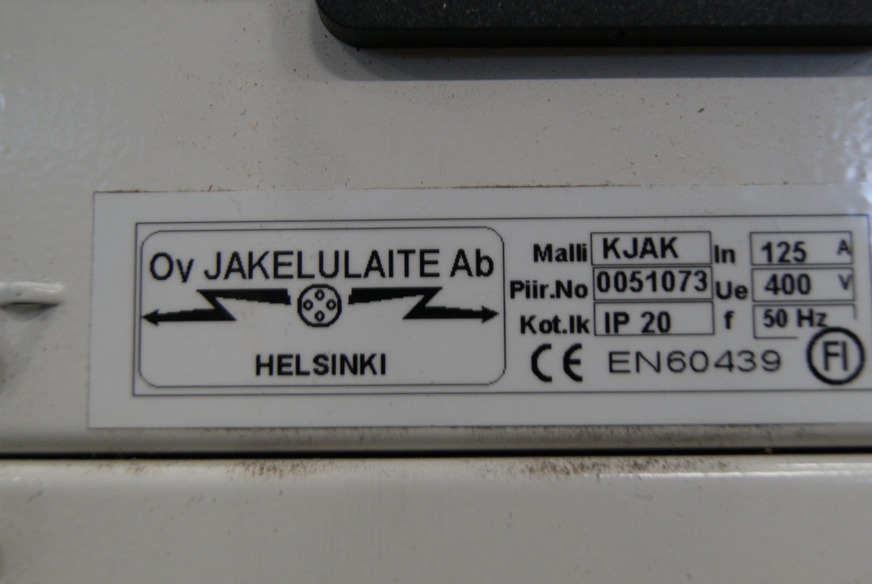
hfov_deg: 35.0
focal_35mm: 57
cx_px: 493
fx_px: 1382
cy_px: 303
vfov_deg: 23.8
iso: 400
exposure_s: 1/10
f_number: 4.5
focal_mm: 30
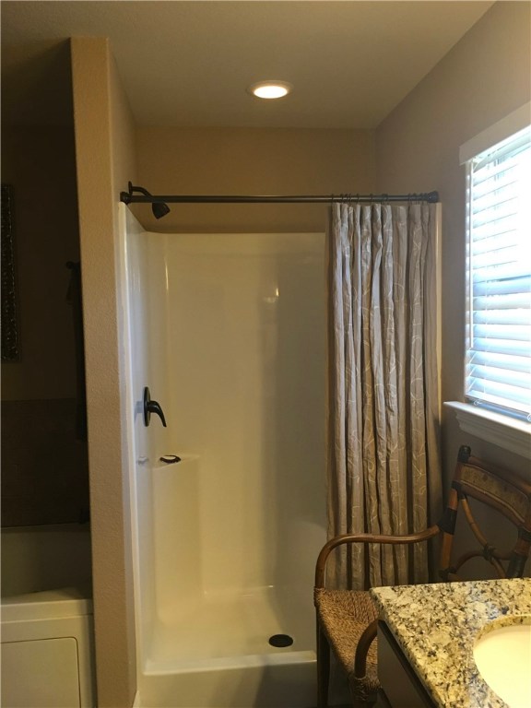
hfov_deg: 48.2
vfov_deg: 61.7
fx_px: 593
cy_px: 354
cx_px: 266
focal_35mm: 29
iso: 125
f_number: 2.2
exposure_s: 1/30
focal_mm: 4.15
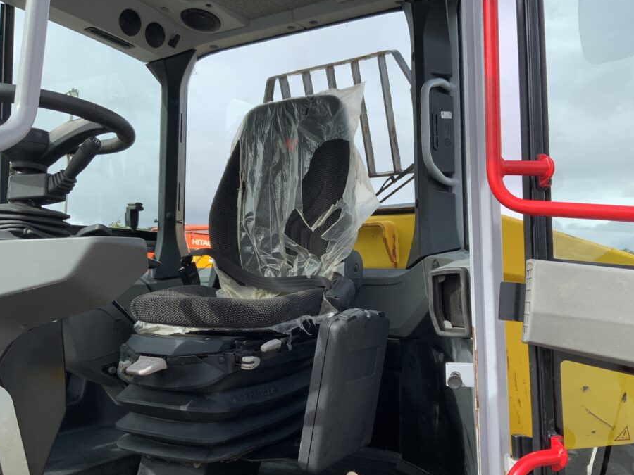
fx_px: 604
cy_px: 266
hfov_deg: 55.3
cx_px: 343
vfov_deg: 42.9
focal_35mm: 33
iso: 16
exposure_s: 1/978
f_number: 1.8
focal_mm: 3
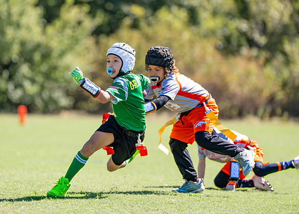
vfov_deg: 4.7
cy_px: 77
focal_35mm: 306
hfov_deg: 6.6
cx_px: 115
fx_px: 2601
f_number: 2.8
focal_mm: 200
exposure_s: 1/1600
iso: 200
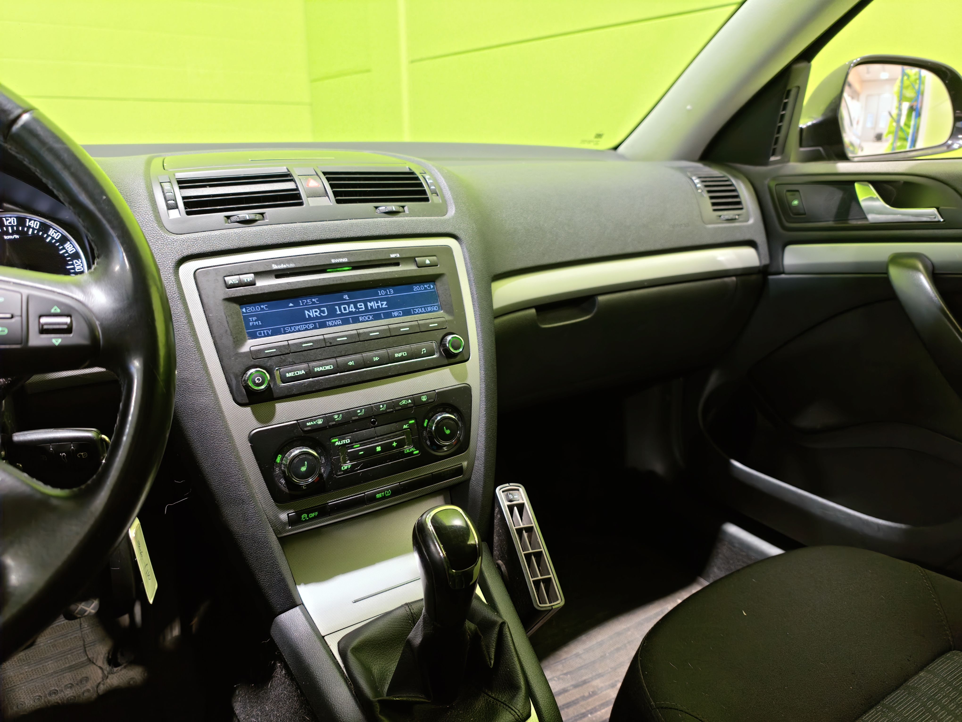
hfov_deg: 73.9
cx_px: 481
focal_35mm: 23
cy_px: 361
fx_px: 639
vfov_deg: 58.9
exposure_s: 1/38
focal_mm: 7.73
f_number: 1.5
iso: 1250
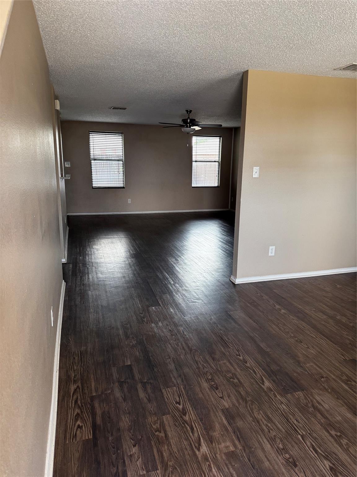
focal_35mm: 24
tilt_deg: -13.7
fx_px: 330
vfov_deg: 71.6
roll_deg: -0.8
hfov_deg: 56.8
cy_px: 238
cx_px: 178
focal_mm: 6.76
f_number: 1.78
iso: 125
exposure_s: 1/60
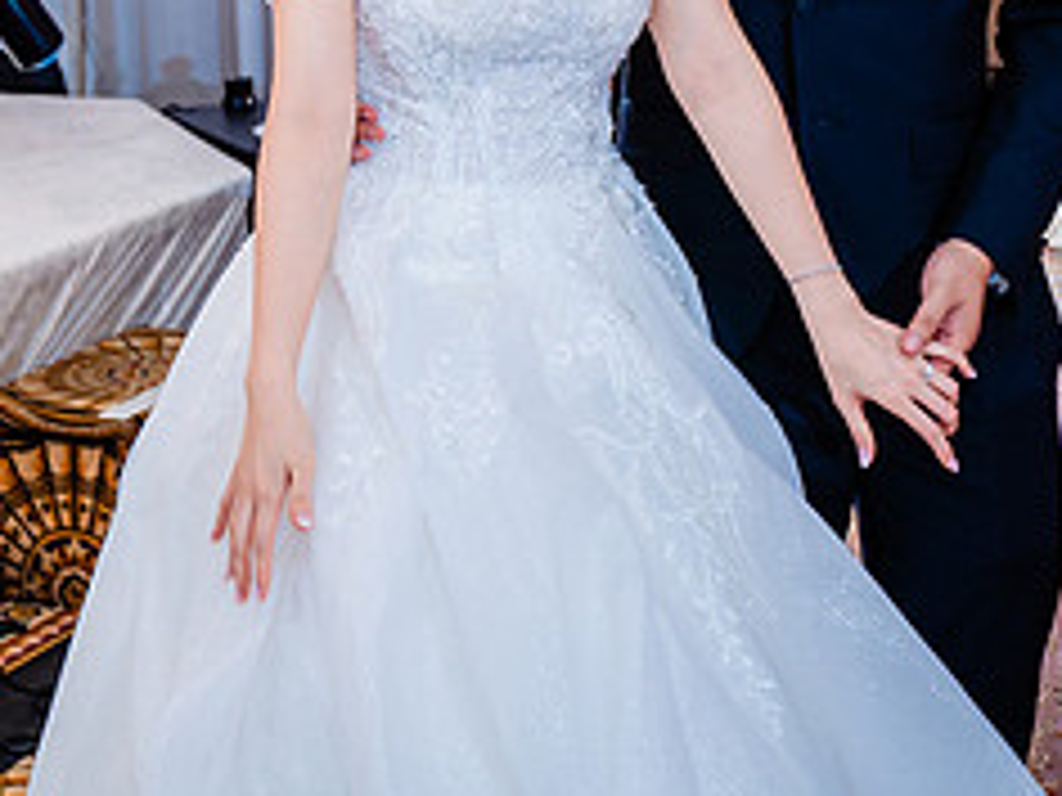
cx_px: 180
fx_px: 2823
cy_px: -139
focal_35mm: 92
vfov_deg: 15.5
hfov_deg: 21.0
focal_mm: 34
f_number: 3.5
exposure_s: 1/160
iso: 640
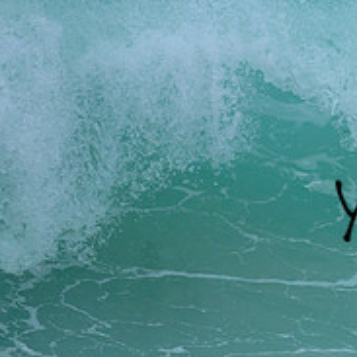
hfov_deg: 0.7
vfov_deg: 0.7
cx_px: 670
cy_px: 236
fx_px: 31002
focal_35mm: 2657
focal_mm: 800
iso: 400
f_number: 6.3
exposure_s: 1/2000
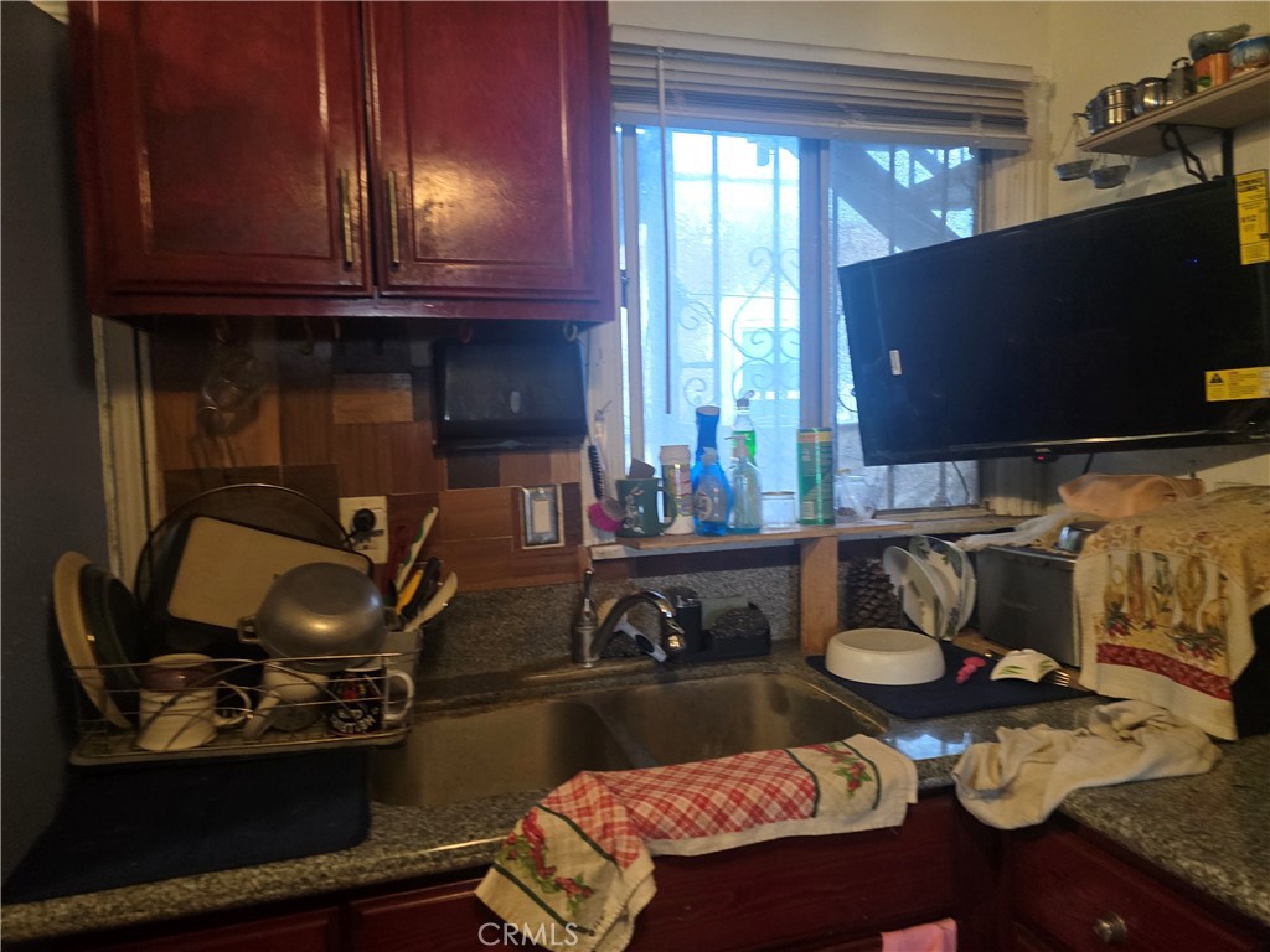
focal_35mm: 23
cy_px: 476
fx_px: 844
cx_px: 635
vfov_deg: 58.9
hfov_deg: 73.9
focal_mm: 6.3
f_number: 1.7
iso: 800
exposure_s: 1/60
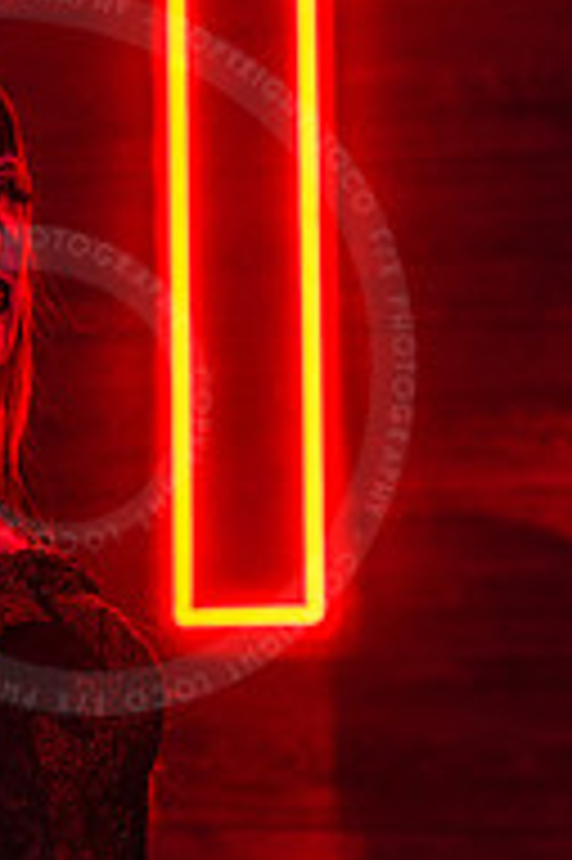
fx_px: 3151
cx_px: 104
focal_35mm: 132
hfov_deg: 10.3
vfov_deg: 15.5
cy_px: 522
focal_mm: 56
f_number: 2.4
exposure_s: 1/250
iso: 1000
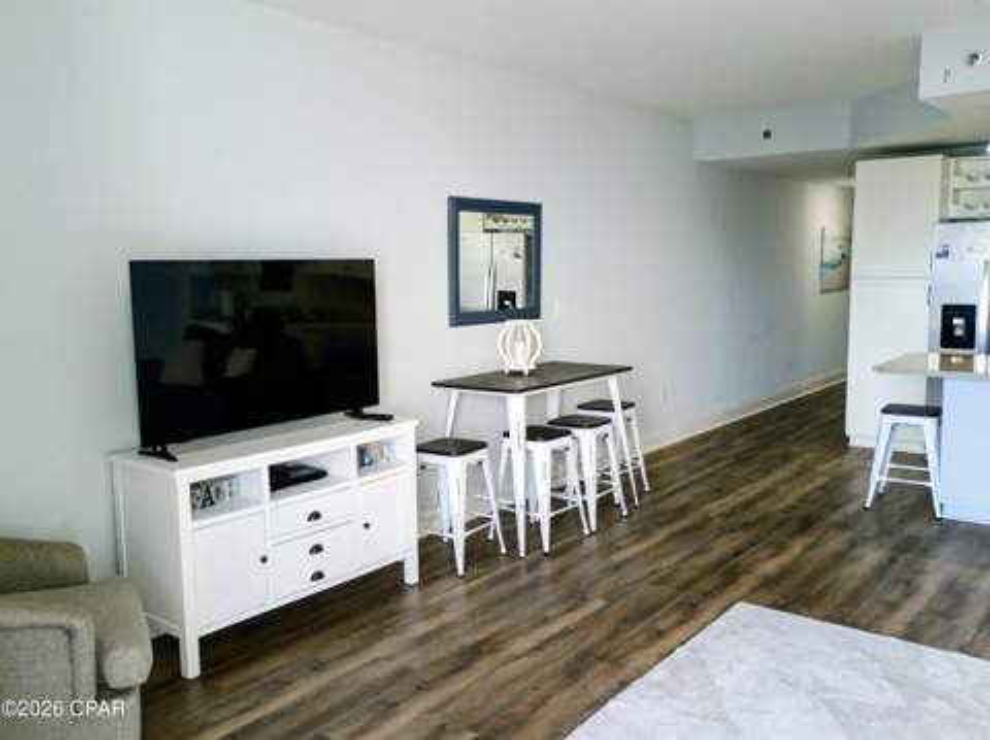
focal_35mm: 29
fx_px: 829
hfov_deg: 61.7
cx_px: 495
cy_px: 370
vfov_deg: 48.2
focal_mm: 4.27
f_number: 1.8
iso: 416
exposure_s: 1/60
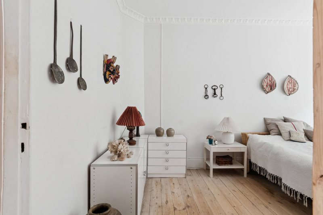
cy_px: 108
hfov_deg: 90.0
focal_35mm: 18
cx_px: 162
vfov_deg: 67.4
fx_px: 161
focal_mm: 12
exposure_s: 1/5
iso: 200
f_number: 10
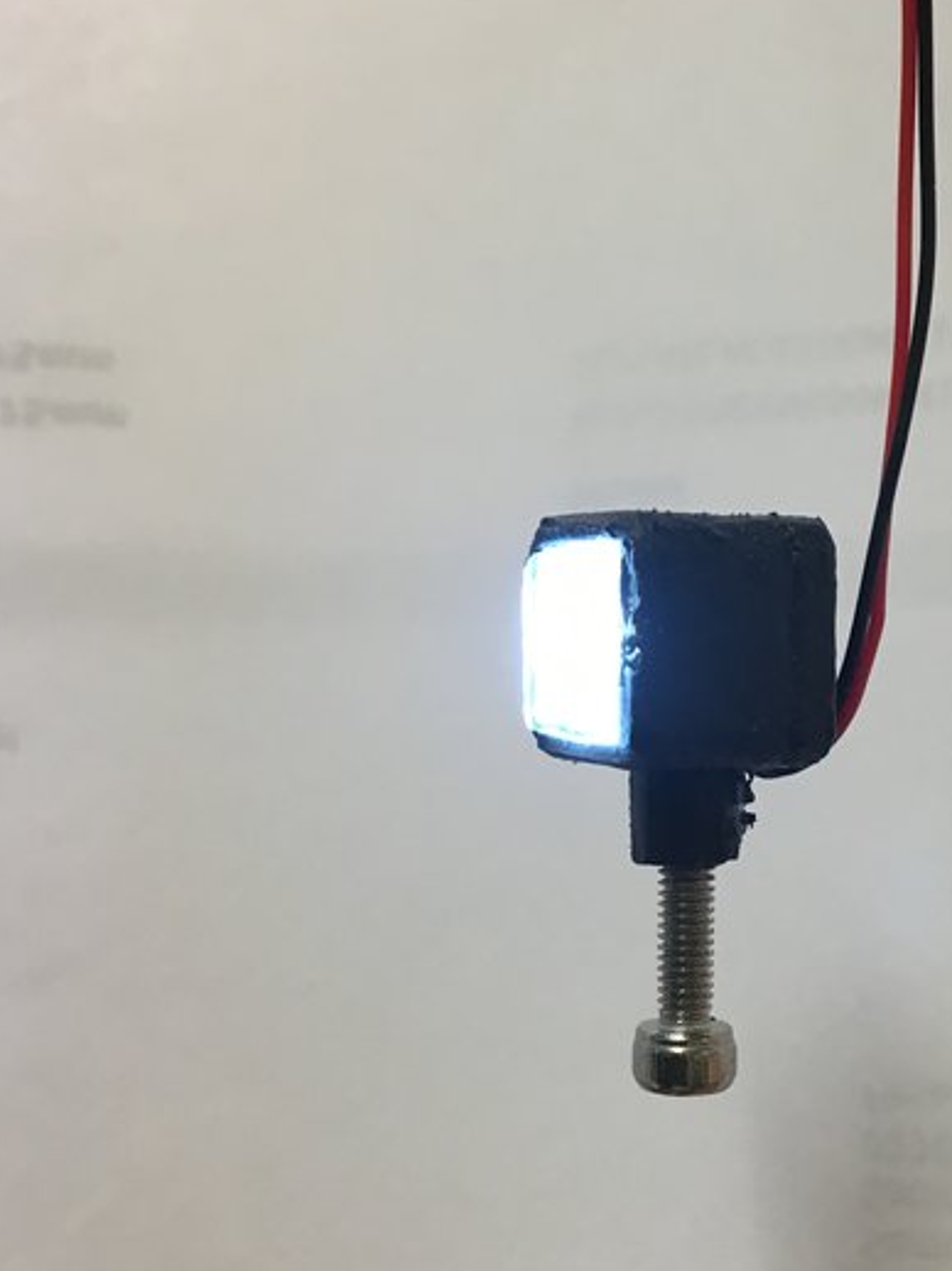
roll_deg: +0.9
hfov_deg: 25.7
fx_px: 2055
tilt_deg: -8.6
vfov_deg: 34.3
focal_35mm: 56
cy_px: 741
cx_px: 751
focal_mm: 4.15
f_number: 2.2
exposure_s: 1/33
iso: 40
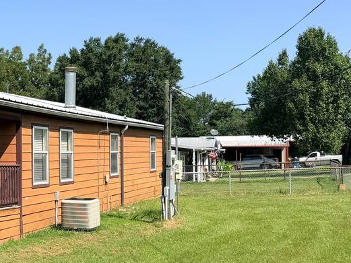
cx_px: 1
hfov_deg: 30.4
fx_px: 598
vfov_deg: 24.8
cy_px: 141
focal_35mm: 59
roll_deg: -0.9
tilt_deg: +0.5
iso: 80
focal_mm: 6.76
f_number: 1.78
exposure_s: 1/4673
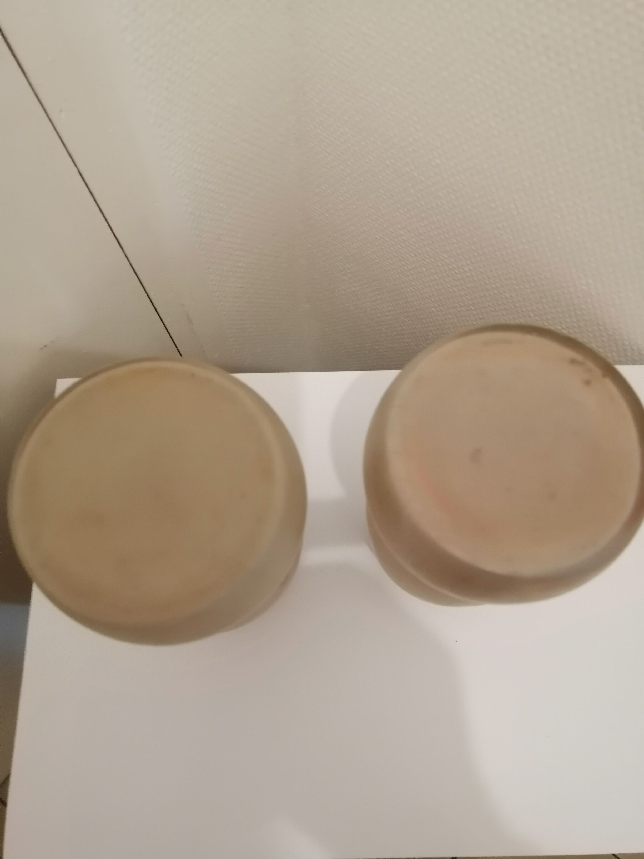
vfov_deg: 67.3
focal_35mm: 26
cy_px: 430
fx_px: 645
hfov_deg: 53.1
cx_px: 322
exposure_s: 1/33.3
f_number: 1.8
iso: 320
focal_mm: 3.96
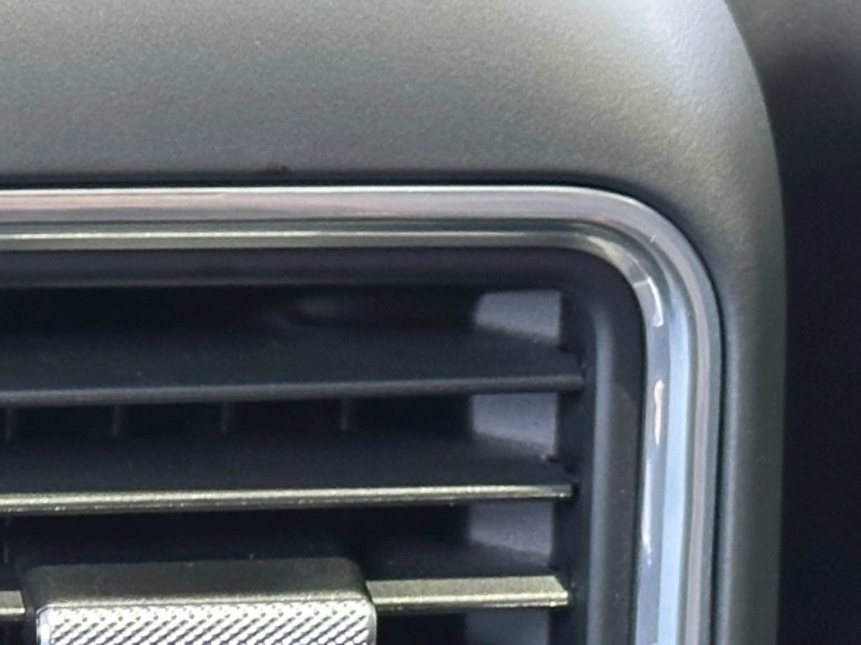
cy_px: 869
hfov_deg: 9.8
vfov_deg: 7.5
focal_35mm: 196
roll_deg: +0.2
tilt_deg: -30.9
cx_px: -489
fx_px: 4875
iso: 200
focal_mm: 6.86
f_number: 1.78
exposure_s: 1/51
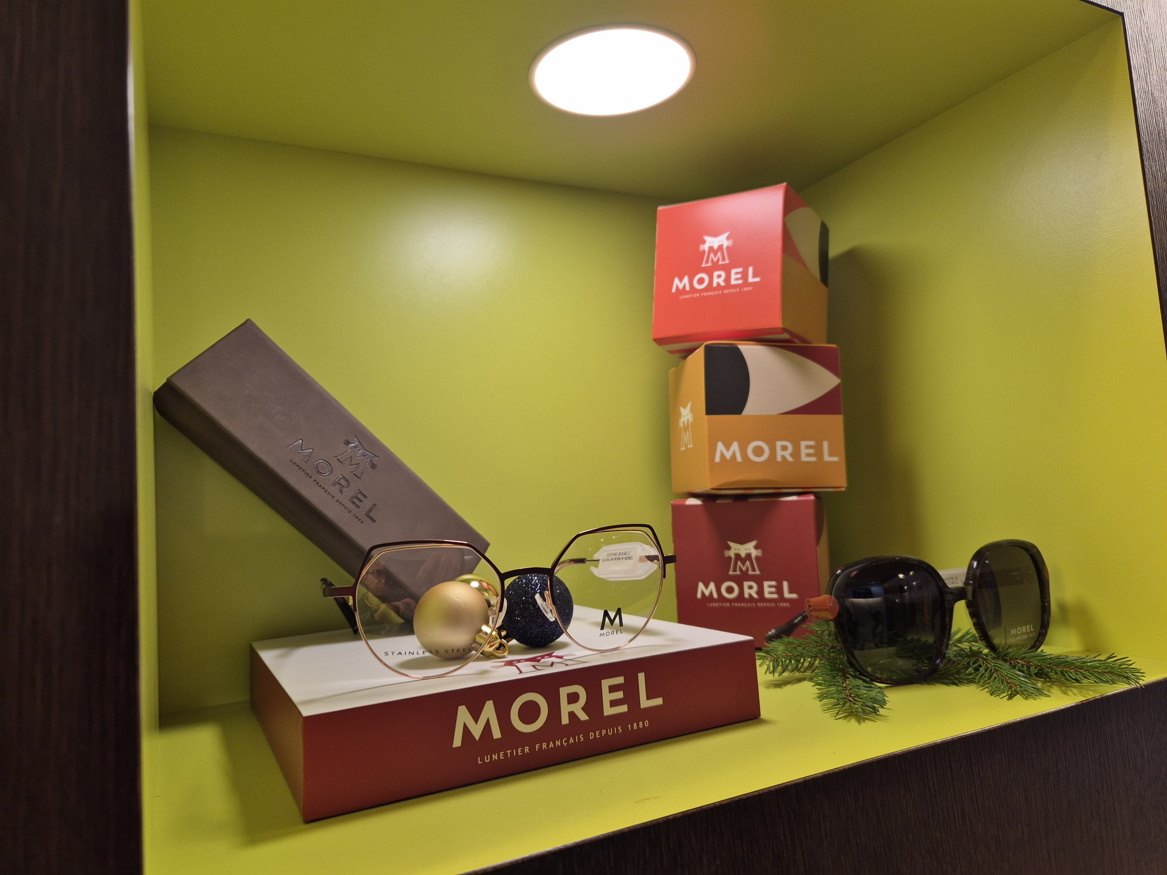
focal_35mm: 23
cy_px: 438
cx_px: 584
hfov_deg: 73.9
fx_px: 775
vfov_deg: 58.9
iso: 50
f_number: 1.8
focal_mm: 5.4
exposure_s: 1/100
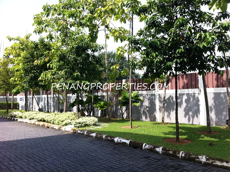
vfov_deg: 40.6
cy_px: 86
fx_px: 232
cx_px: 115
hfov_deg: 52.7
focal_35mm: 35
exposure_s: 1/520
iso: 80
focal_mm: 3.85
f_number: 2.8
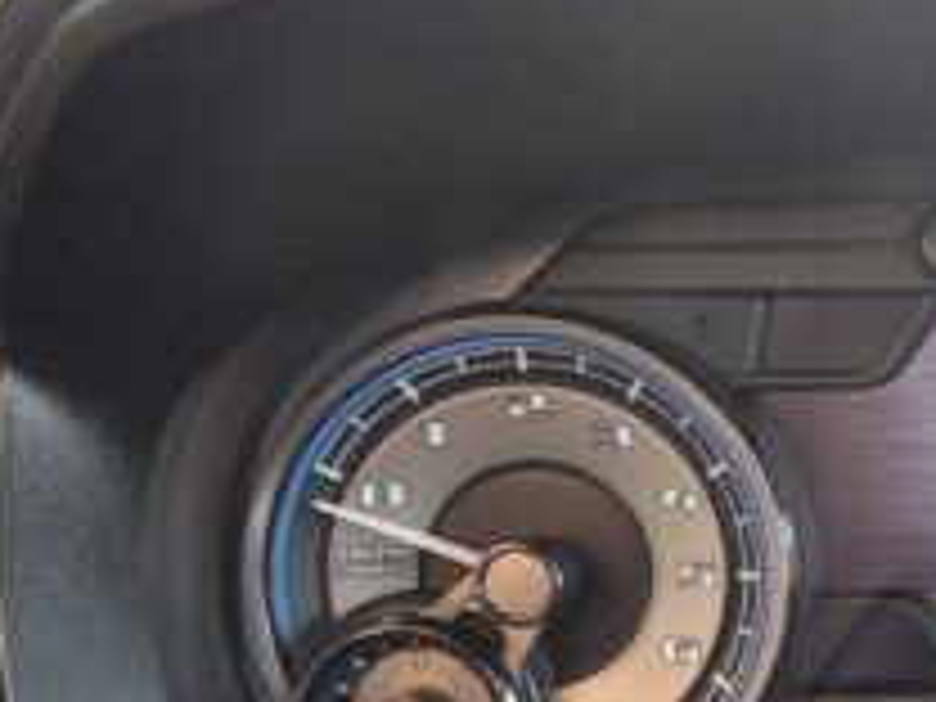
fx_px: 1352
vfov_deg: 28.8
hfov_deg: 32.8
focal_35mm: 50
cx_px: 1066
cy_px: 508
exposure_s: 1/100
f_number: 2.2
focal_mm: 2.2
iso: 320
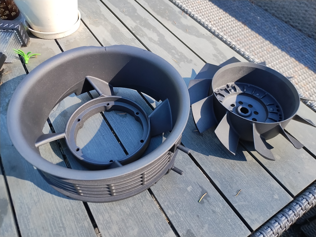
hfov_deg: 69.4
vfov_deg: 54.9
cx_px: 158
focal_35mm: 25
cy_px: 118
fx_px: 228
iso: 100
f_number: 1.7
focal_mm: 4.71
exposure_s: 1/764
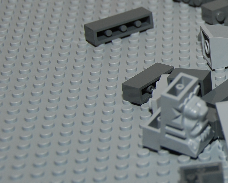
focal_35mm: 178
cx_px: 347
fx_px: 1201
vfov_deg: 8.7
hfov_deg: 10.5
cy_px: 57
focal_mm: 38
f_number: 5.6
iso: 100
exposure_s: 1/125
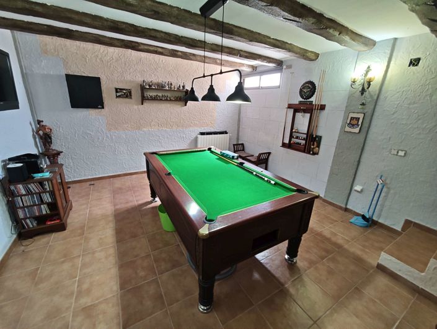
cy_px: 164
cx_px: 218
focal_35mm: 14
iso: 400
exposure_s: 1/35.4
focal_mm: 2.16
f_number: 2.2
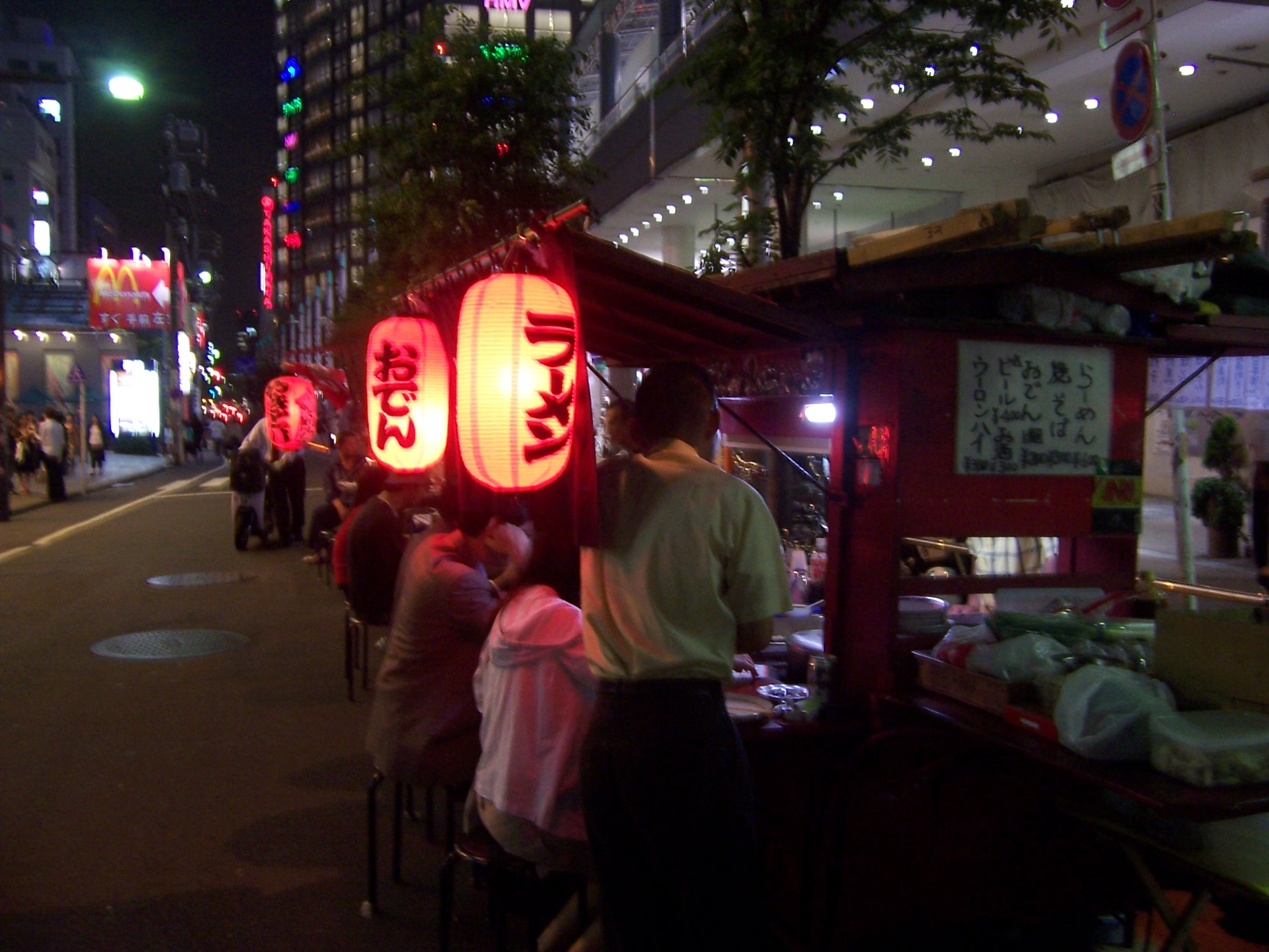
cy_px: 476
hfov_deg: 55.4
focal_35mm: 33
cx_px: 634
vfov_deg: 42.9
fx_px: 1210
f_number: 3.4
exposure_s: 1/8
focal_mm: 5.5
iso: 140
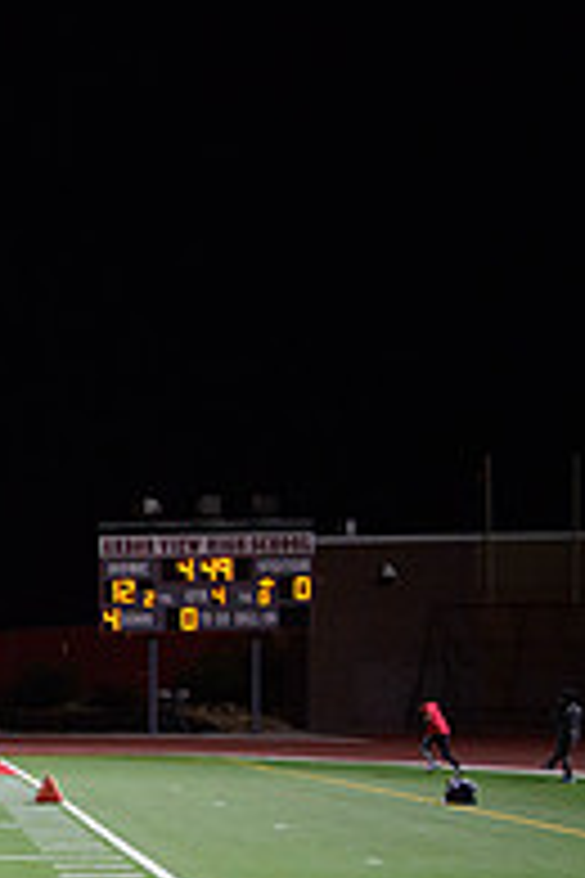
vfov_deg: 21.1
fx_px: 2315
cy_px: 741
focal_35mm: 95
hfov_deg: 12.8
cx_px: -544
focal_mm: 32
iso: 3200
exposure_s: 1/320
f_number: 2.8
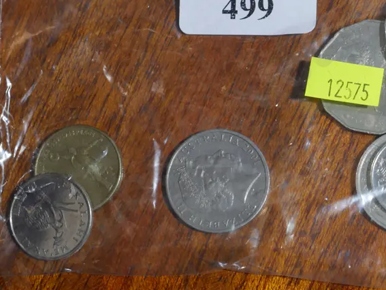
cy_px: 87
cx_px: 272
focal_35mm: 112
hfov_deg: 17.5
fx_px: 1250
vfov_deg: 13.2
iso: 640
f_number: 5.4
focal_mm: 31
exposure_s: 1/80
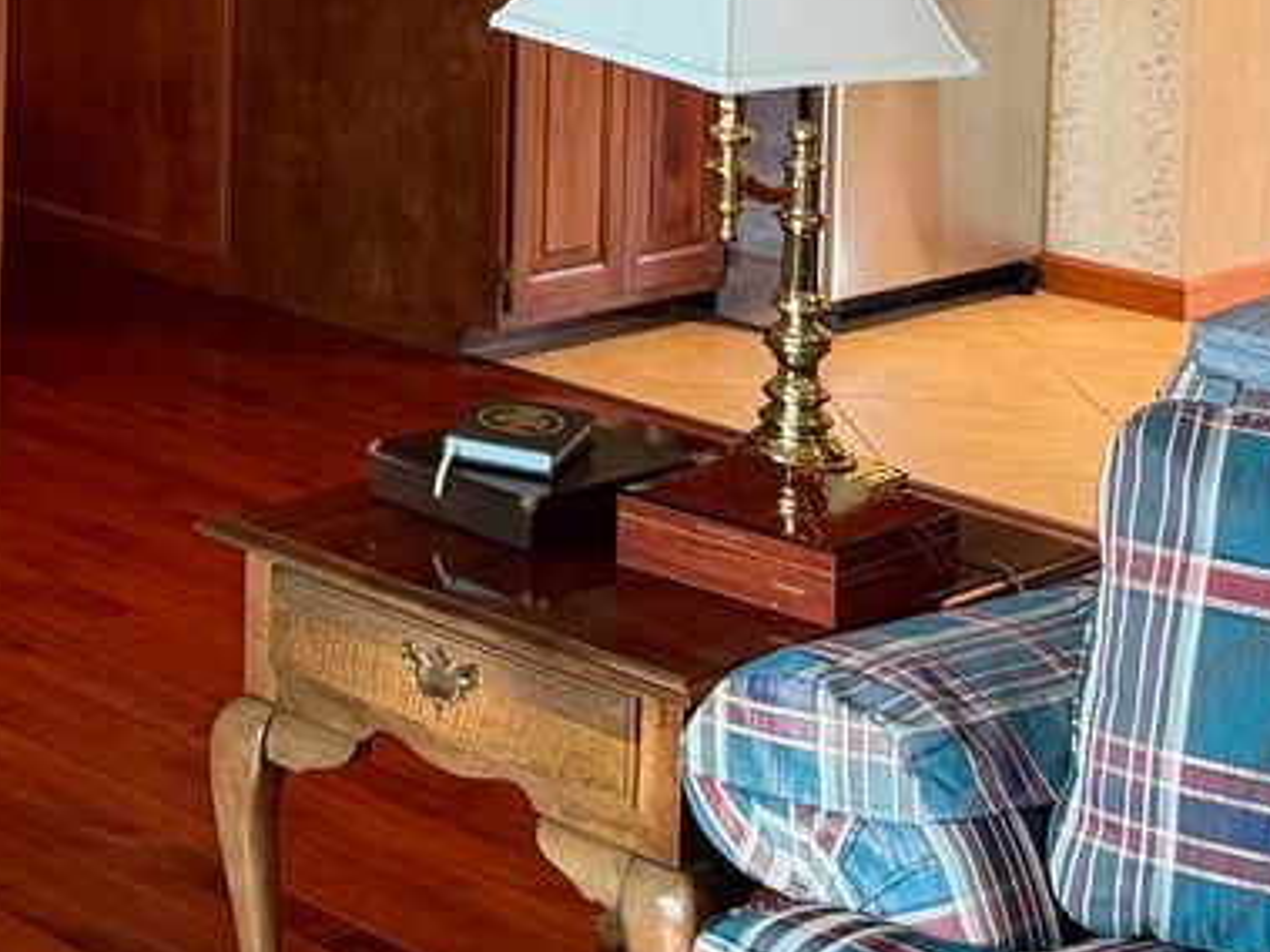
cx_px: -462
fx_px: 3484
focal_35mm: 95
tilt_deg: -2.3
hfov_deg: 18.9
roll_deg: -2.1
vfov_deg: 14.4
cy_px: -528
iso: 320
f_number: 1.78
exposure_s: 1/60
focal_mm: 6.76
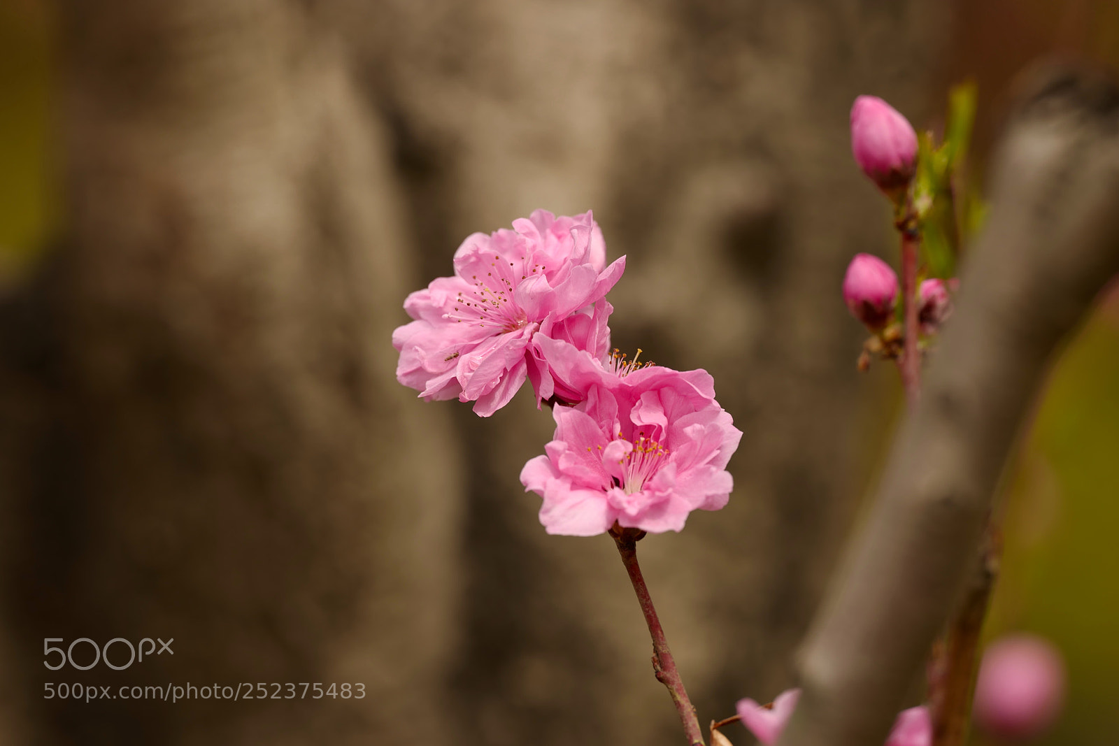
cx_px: 560
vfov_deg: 4.9
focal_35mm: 280
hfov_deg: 7.4
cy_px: 373
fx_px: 8703
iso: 50
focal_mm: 280
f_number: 5.6
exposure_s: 1/160
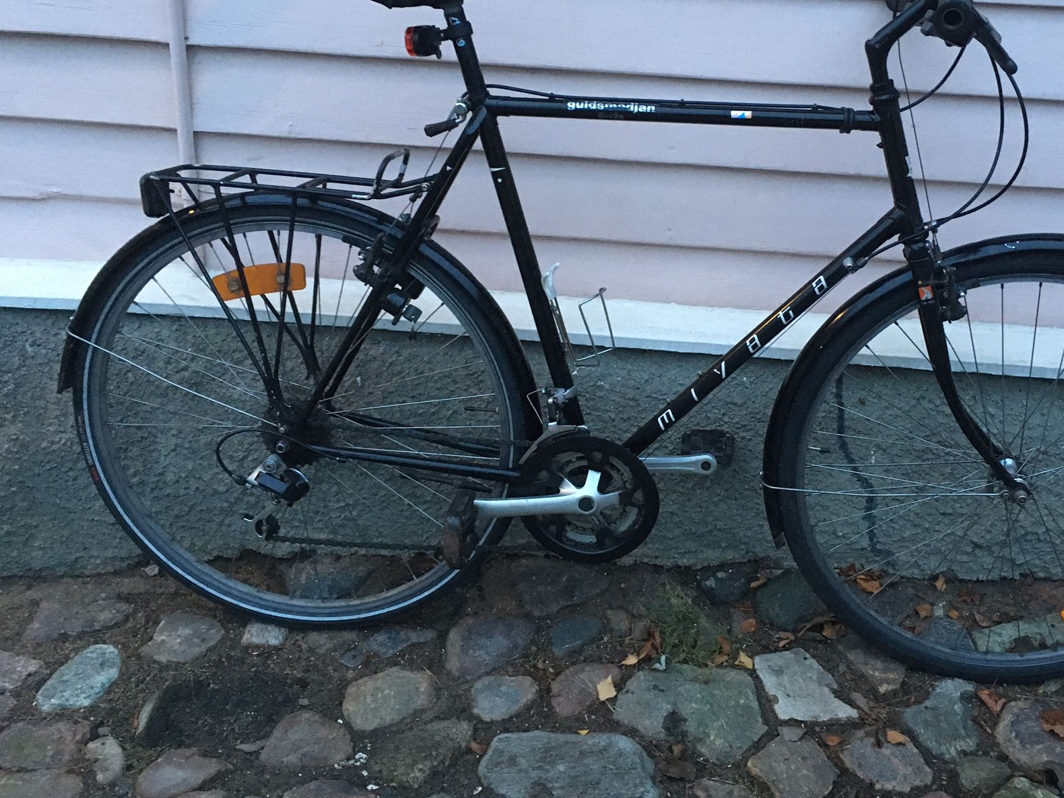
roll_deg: -4.1
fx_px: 1137
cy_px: 327
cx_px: 662
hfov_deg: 49.7
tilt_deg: -22.8
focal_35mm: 37
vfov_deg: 38.5
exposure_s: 1/17
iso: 250
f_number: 2.2
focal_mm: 4.15
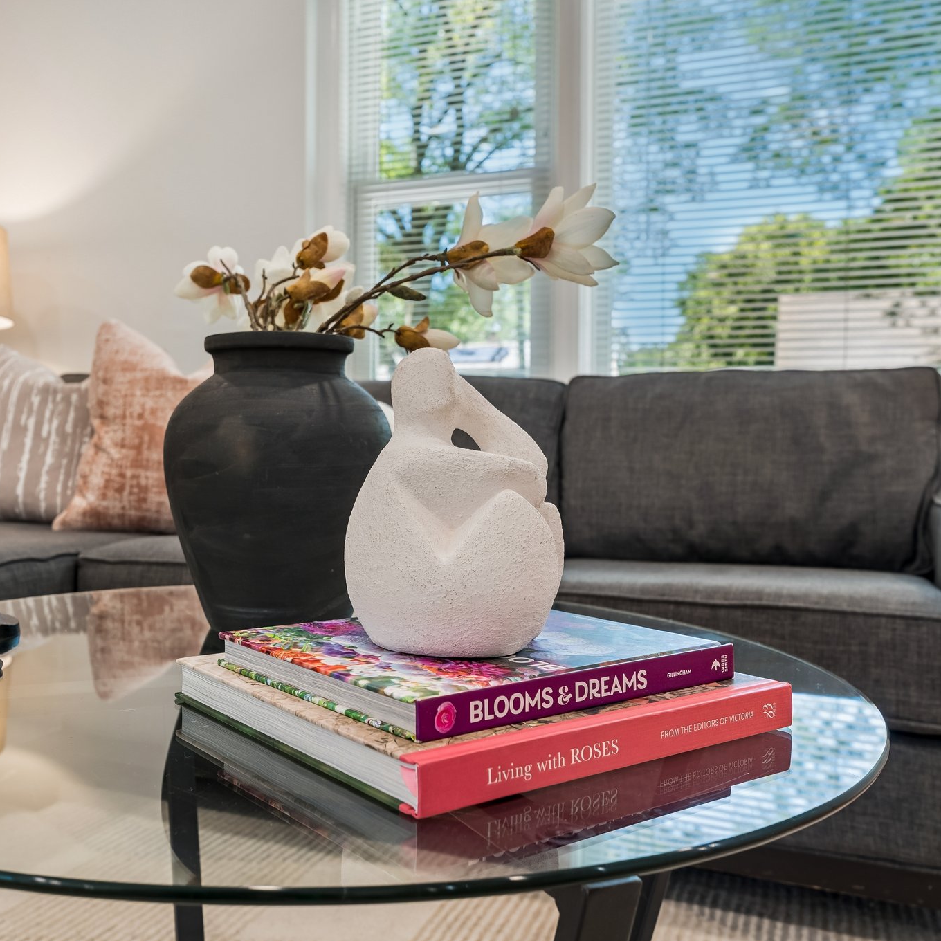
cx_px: 328
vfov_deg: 51.1
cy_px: 472
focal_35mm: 32
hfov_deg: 50.3
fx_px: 984
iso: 250
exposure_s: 1/20
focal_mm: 25
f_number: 6.3
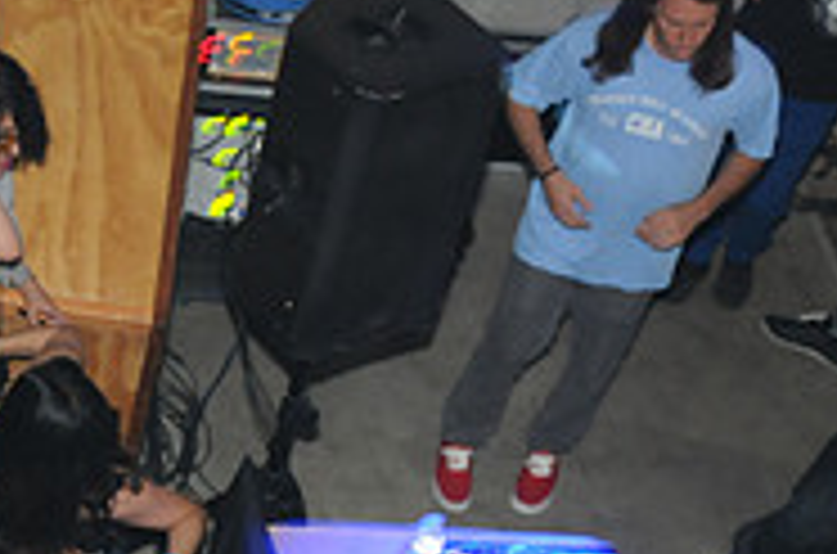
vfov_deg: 13.0
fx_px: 2389
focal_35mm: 103
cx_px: -18
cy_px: 579
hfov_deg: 19.3
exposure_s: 1/4
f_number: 3.8
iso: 800
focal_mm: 22
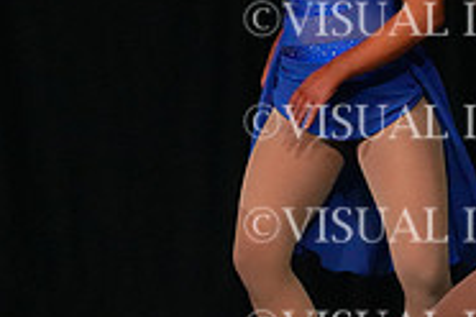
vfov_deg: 1.5
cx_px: 614
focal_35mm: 933
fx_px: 12335
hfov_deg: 2.2
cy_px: 70
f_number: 3.5
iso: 16000
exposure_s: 1/1250
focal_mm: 300
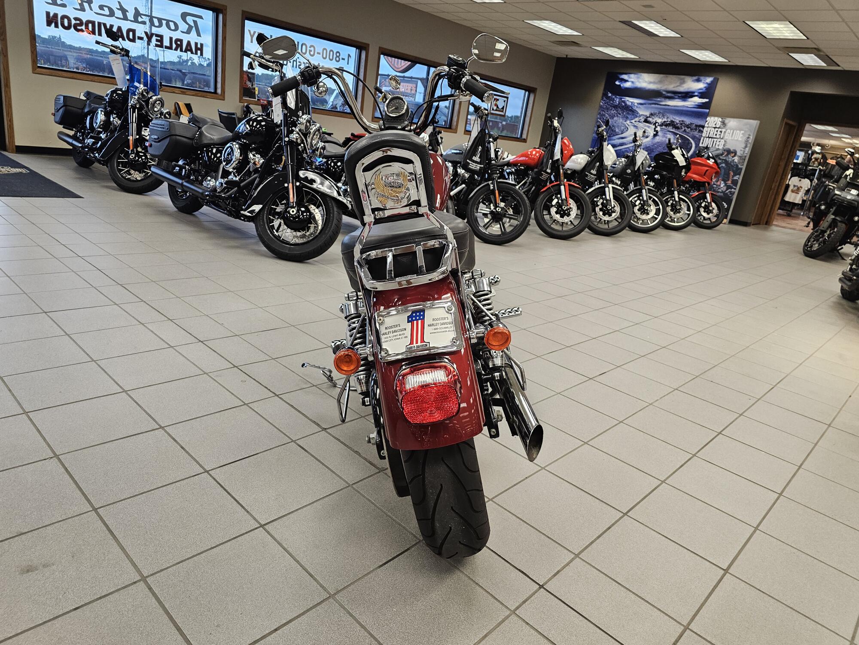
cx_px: 430
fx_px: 571
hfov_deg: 73.9
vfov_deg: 58.9
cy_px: 322
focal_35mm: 23
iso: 200
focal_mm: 6.3
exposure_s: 1/120
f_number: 1.7
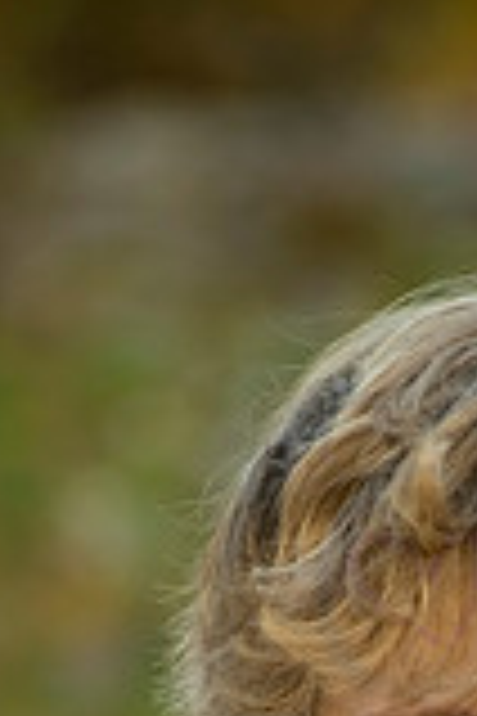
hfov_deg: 2.4
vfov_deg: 3.6
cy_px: 991
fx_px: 11248
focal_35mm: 566
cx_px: 436
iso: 800
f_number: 5
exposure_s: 1/400
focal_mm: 200
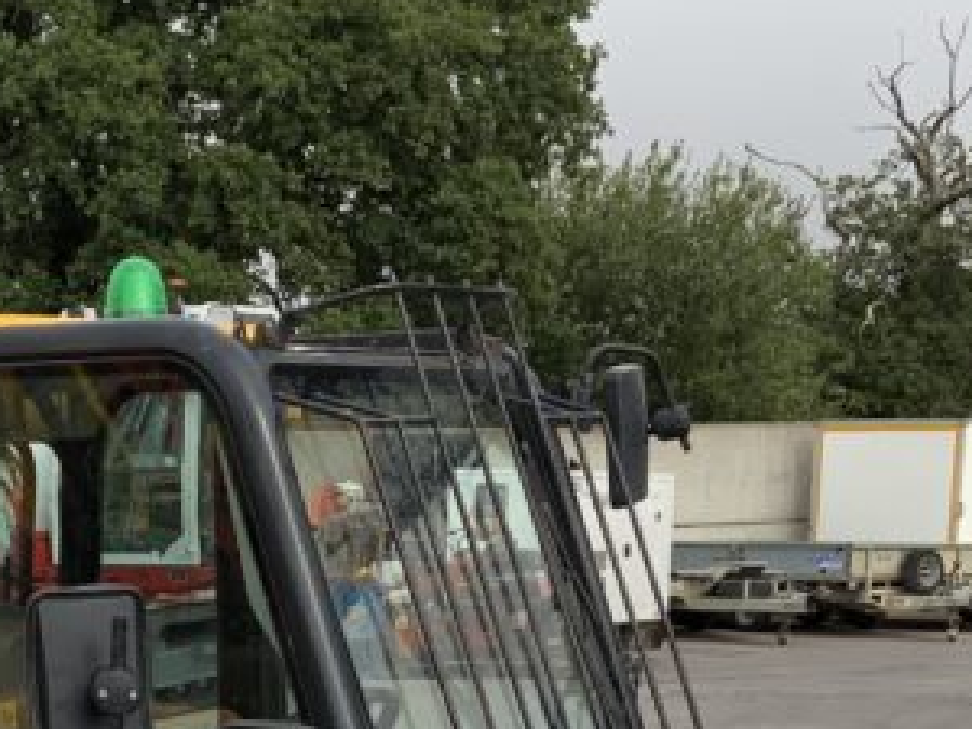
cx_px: 243
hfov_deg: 19.7
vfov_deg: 14.2
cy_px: 995
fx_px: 2780
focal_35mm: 99
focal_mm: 3
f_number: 1.8
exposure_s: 1/1121
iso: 16
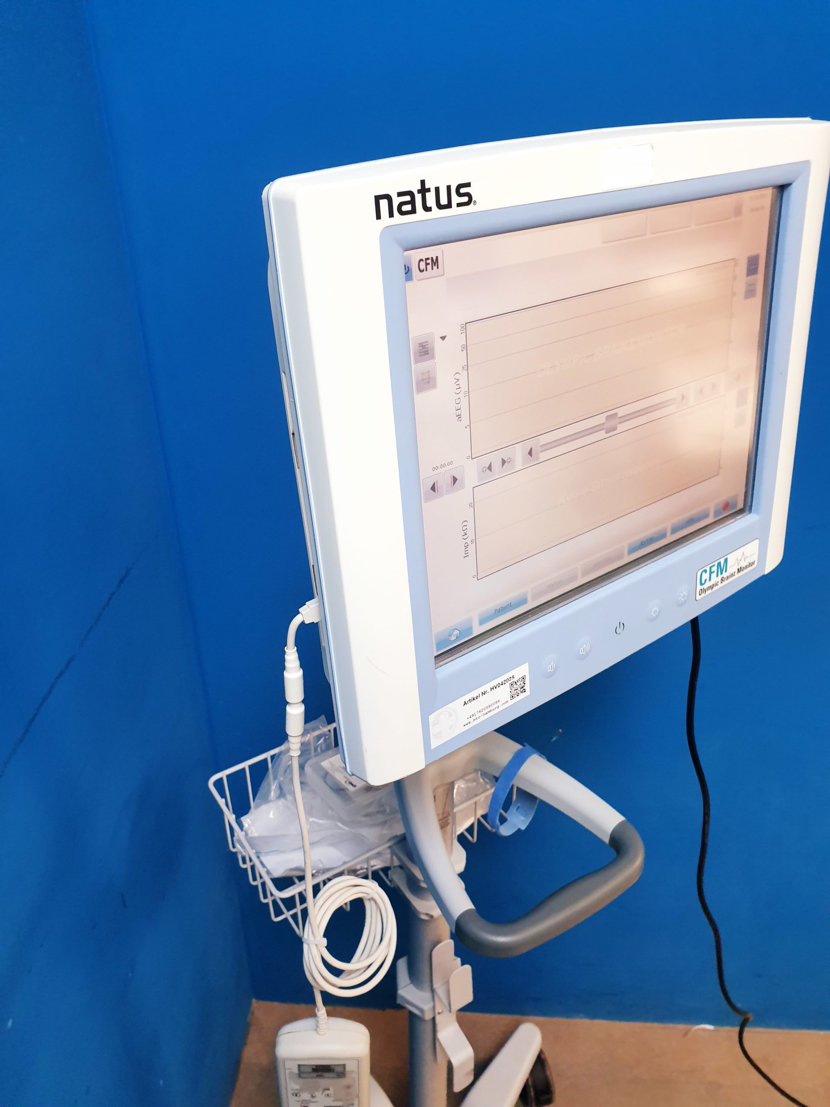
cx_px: 415
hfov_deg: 53.1
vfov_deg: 67.3
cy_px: 554
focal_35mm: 26
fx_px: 831
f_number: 2.4
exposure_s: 1/50
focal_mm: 4.3
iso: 200
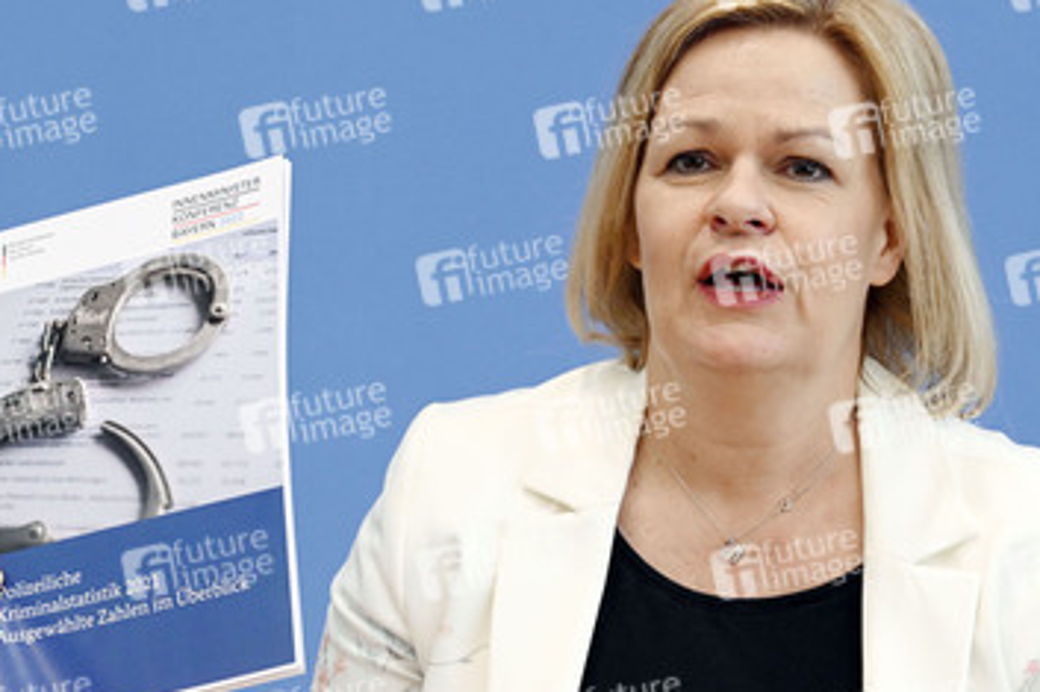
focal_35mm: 110
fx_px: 3176
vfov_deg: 12.4
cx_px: 532
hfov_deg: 18.6
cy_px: 345
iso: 3200
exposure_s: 1/500
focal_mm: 86
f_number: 7.1
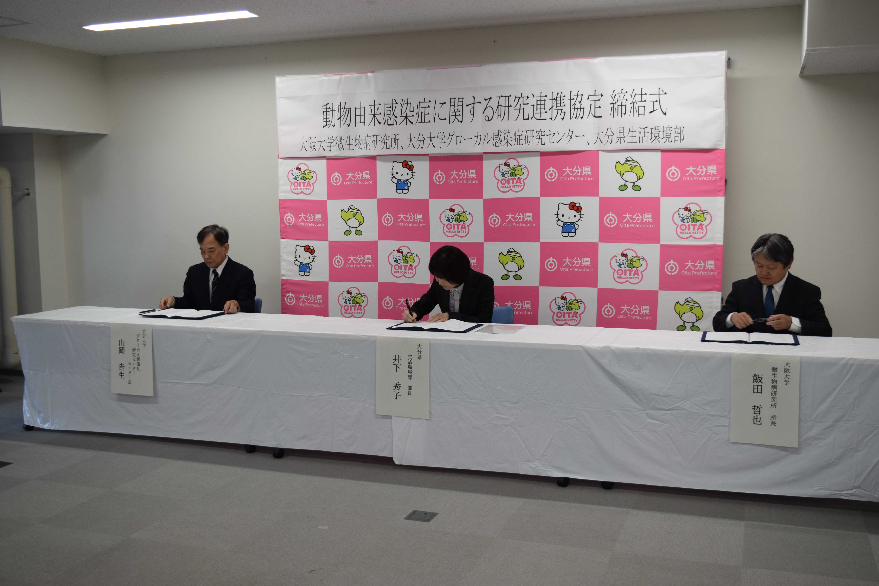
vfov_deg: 35.5
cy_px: 293
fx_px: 916
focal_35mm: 38
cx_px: 440
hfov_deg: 51.3
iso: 400
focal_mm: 25
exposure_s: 1/125
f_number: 5.6
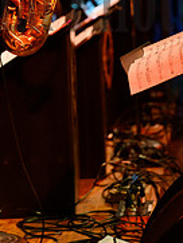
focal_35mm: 179
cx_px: 44
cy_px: -5
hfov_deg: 8.3
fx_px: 1260
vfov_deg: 10.9
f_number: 2.8
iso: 6400
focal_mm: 75
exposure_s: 1/125
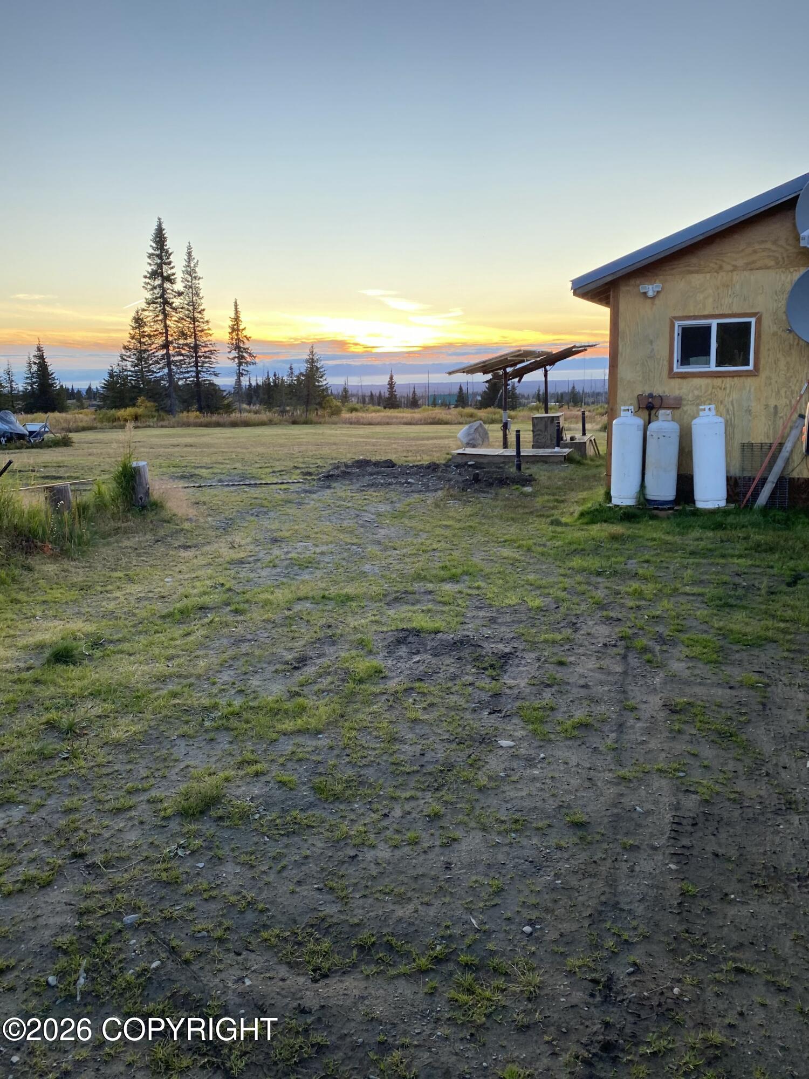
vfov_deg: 67.3
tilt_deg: -11.0
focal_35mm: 26
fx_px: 810
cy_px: 540
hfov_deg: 53.1
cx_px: 404
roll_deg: +2.4
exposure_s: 1/122
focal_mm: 4.25
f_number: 1.8
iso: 32
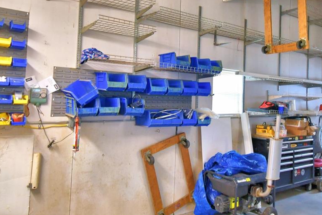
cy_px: 82
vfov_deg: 42.1
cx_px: 215
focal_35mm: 31
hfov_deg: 58.9
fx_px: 277
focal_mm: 10
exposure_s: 1/30
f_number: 4.5
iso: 560
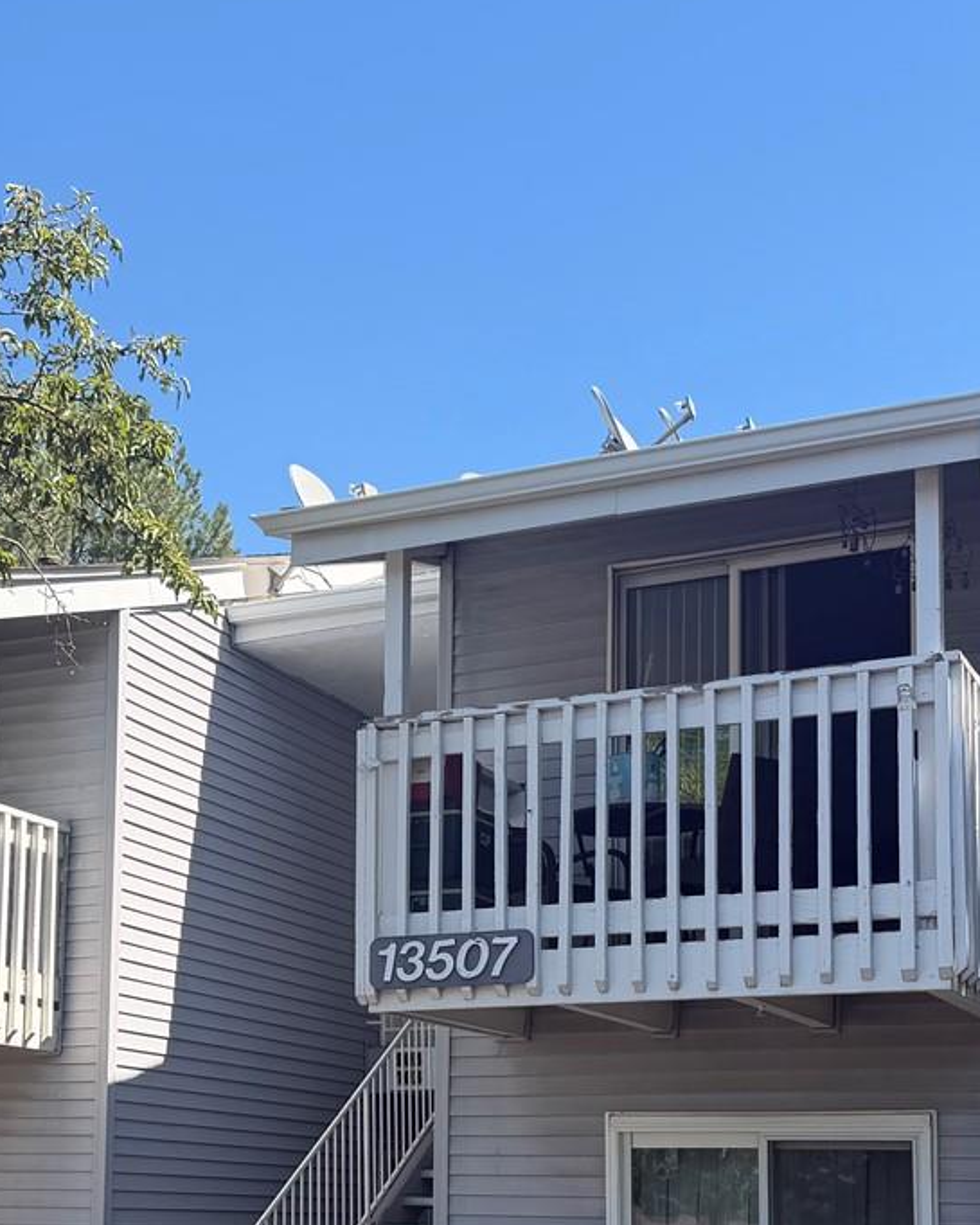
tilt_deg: +6.5
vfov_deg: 33.2
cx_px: 334
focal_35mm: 55
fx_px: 1994
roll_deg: -0.5
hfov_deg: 27.5
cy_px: 968
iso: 80
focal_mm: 6.76
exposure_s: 1/1553
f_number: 1.78
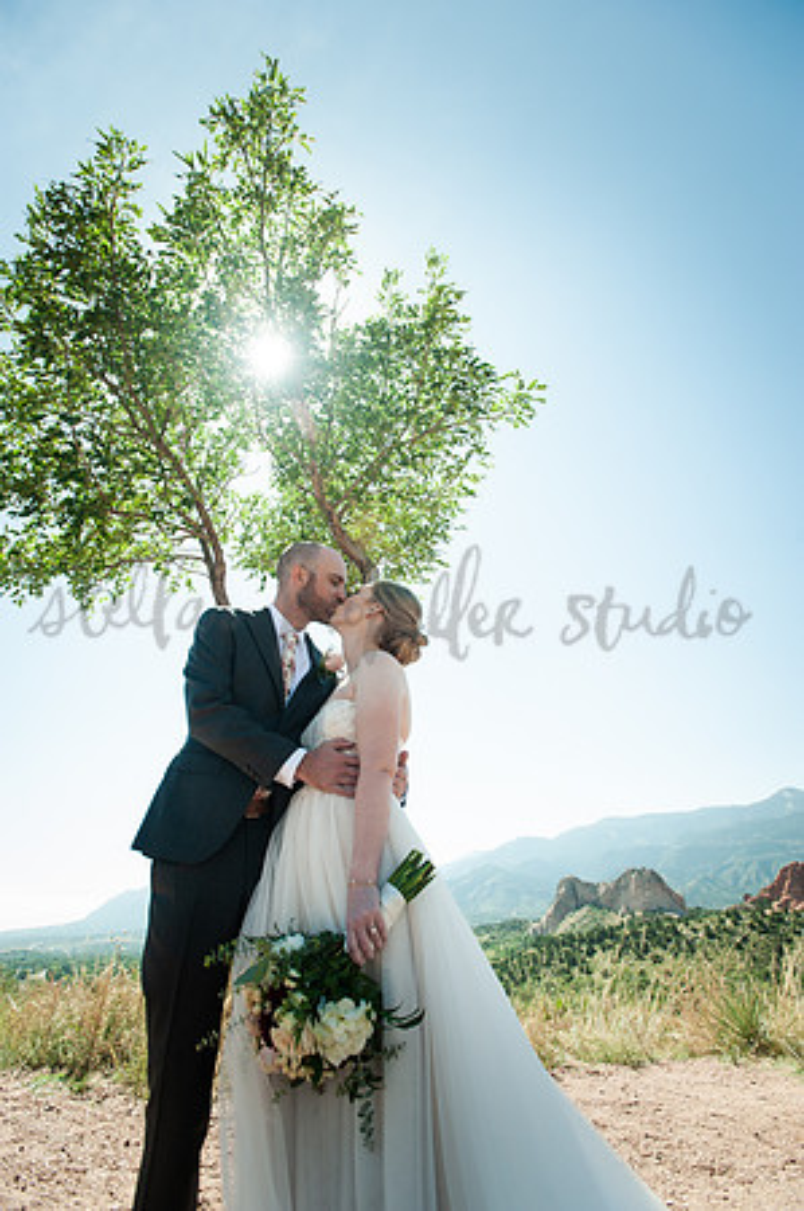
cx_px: 402
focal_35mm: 17
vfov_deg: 93.3
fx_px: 571
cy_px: 606
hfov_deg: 70.3
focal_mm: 17
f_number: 4.5
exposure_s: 1/400
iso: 200
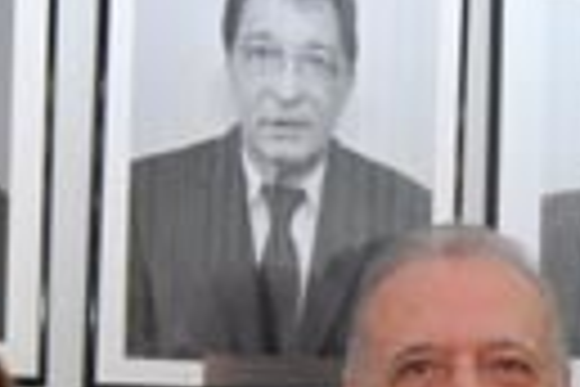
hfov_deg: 18.2
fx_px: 1804
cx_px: 360
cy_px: 432
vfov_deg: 12.0
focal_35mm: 112
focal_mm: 24
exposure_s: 1/30
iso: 800
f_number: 4
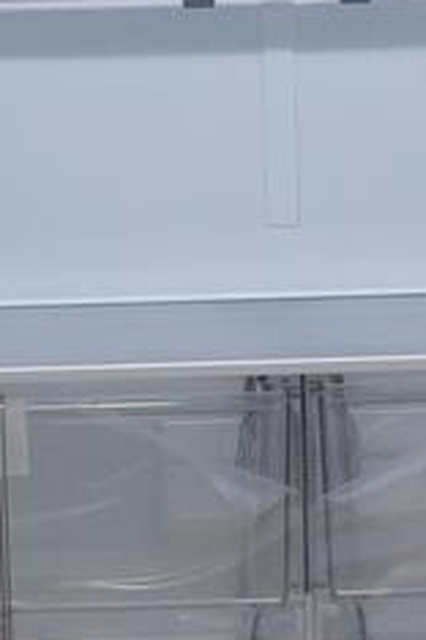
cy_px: 807
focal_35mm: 243
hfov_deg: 5.7
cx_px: 213
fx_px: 4313
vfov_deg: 8.4
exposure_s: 1/160
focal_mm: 37
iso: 1000
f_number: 4
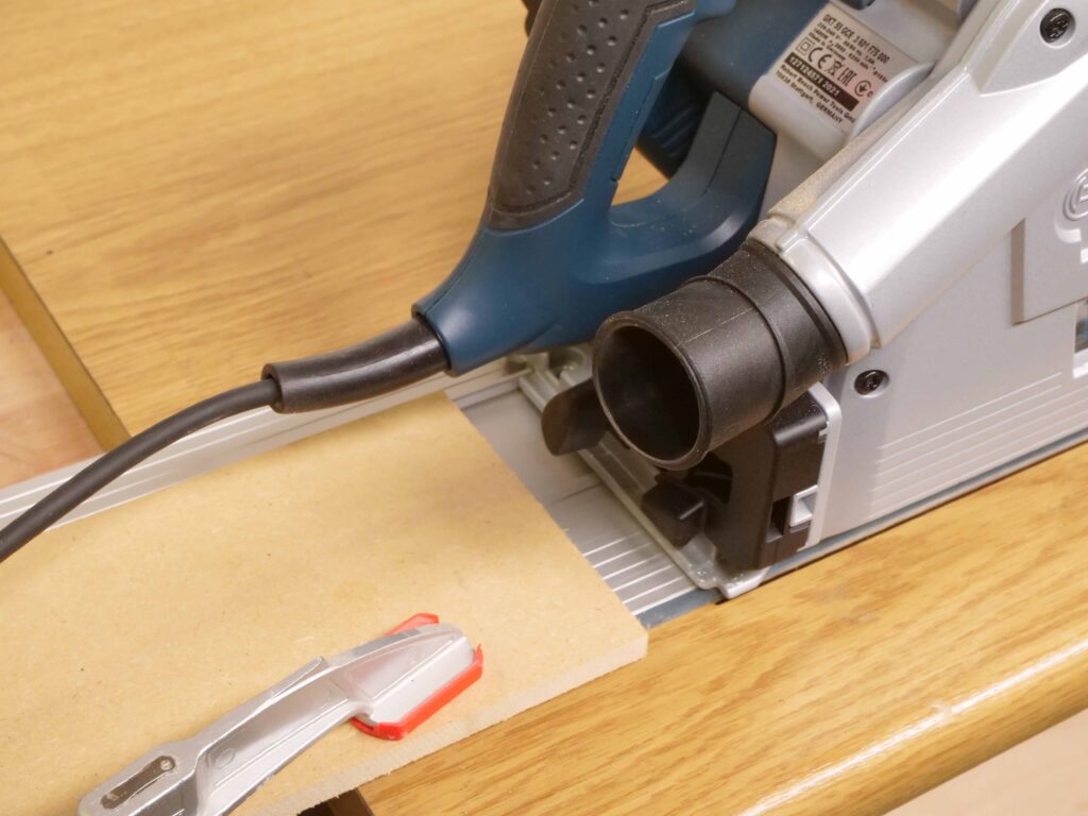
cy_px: 408
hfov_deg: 34.3
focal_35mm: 56
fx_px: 1760
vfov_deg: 26.1
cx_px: 544
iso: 3200
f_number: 9
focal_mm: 28
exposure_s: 1/100
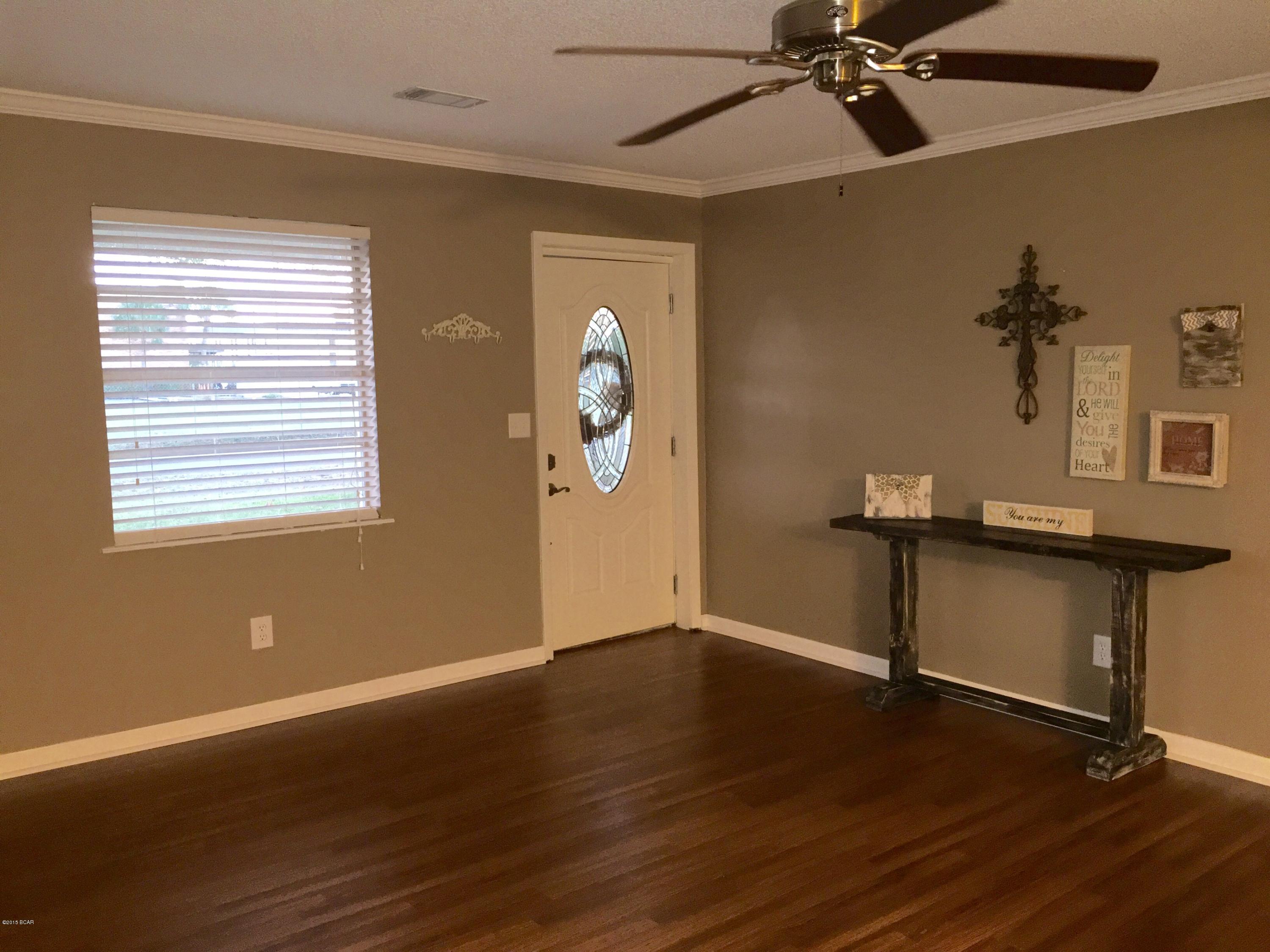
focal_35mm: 29
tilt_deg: -4.6
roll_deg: -0.4
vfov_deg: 48.2
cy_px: 476
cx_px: 635
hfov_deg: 61.7
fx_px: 1064
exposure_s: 1/16
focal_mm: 4.15
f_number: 2.2
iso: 125
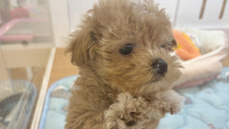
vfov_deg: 39.9
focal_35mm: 29
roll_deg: -4.8
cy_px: 79
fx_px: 176
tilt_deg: -37.3
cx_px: 114
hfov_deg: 66.1
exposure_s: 1/100
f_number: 1.6
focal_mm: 5.96
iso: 64
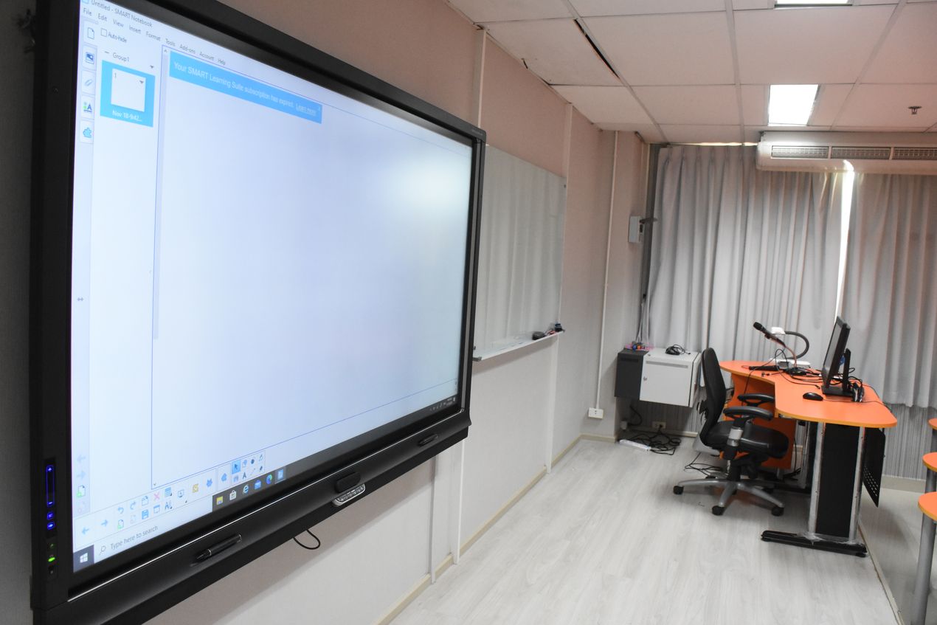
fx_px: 703
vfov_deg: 47.9
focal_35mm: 27
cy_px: 312
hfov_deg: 67.4
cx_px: 468
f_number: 5
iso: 3200
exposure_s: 1/160
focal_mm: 18
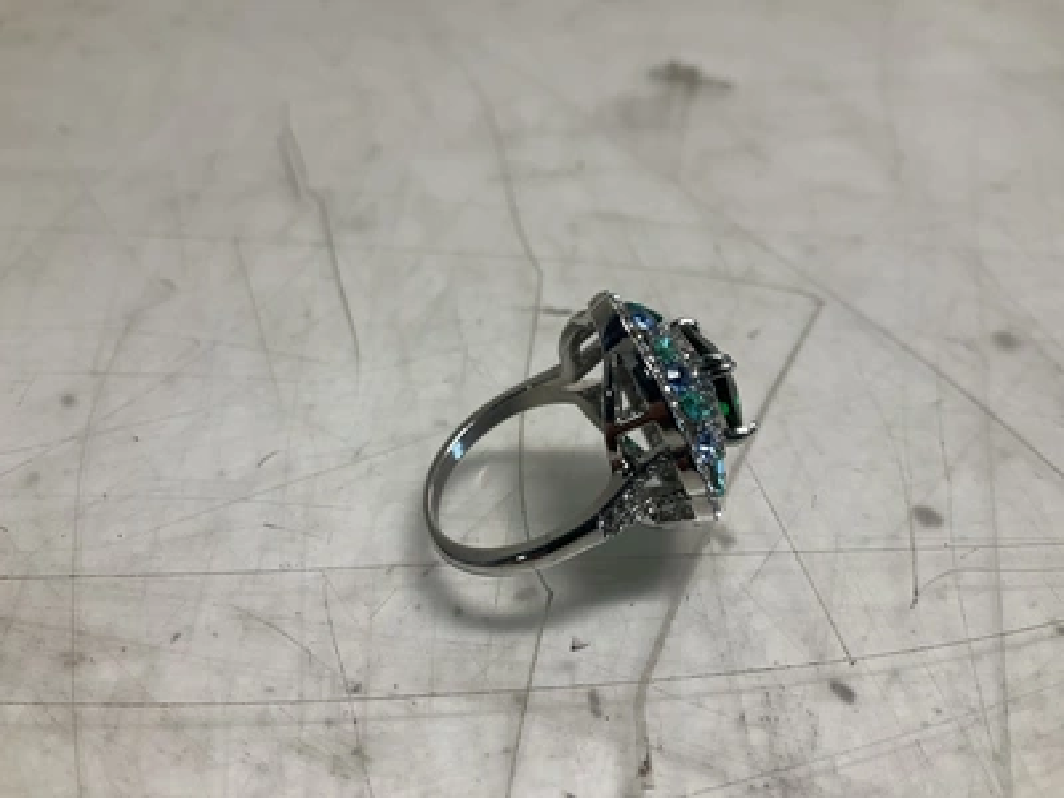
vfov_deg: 48.2
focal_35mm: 29
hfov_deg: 61.7
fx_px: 891
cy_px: 399
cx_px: 532
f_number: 1.8
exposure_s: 1/120
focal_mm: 3
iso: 40
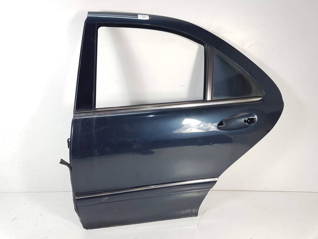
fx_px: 239
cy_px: 120
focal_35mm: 26
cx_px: 159
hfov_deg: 67.3
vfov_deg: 53.1
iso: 50
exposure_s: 1/50
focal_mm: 4.2
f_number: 1.7
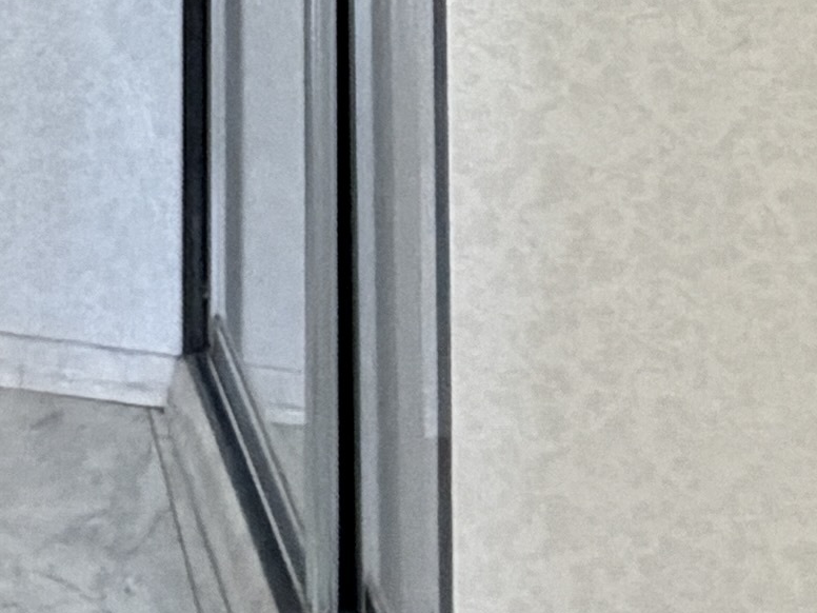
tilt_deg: +1.4
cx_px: -884
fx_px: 2431
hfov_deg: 15.0
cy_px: -767
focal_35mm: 103
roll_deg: +0.1
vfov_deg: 12.1
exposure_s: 1/50
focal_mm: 2.22
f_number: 2.2
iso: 640
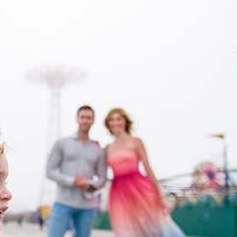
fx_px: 442
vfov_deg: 29.7
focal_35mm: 57
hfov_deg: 28.1
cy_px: 166
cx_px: -3
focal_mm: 24
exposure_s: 1/4000
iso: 200
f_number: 3.2
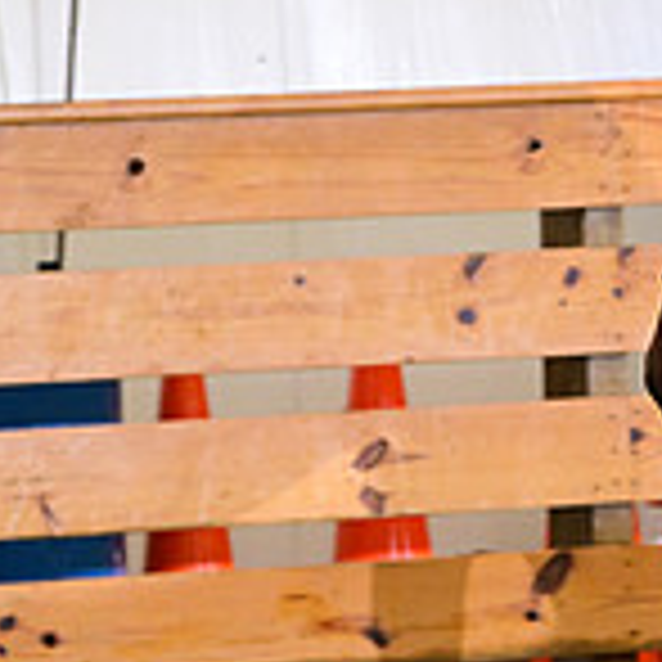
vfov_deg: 2.6
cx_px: 1252
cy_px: 286
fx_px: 14496
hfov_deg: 2.6
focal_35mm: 670
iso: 2500
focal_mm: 200
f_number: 5.6
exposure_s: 1/200
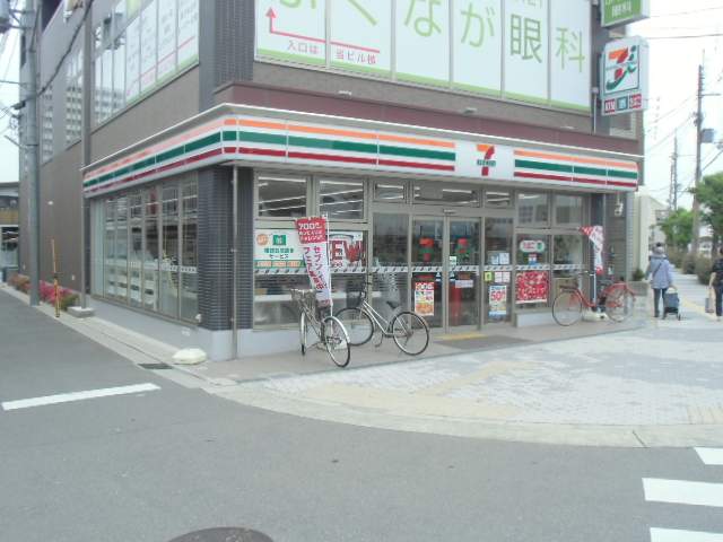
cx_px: 362
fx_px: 689
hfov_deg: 55.4
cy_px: 271
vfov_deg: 42.9
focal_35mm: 33
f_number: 3.7
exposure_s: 1/320
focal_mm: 5.93
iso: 64
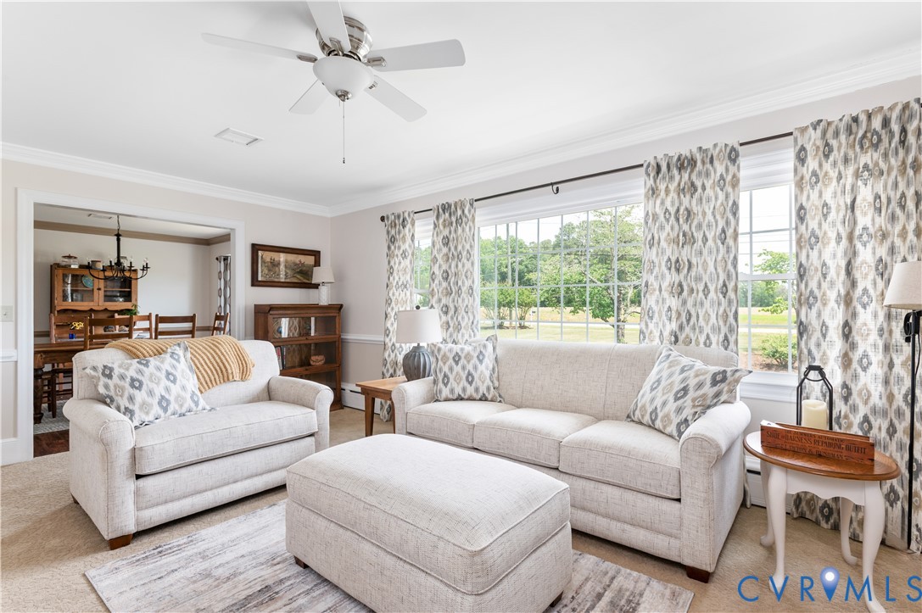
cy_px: 306
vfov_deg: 70.4
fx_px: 435
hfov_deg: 93.3
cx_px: 461
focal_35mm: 17
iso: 250
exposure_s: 1/15
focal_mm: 17
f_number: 9
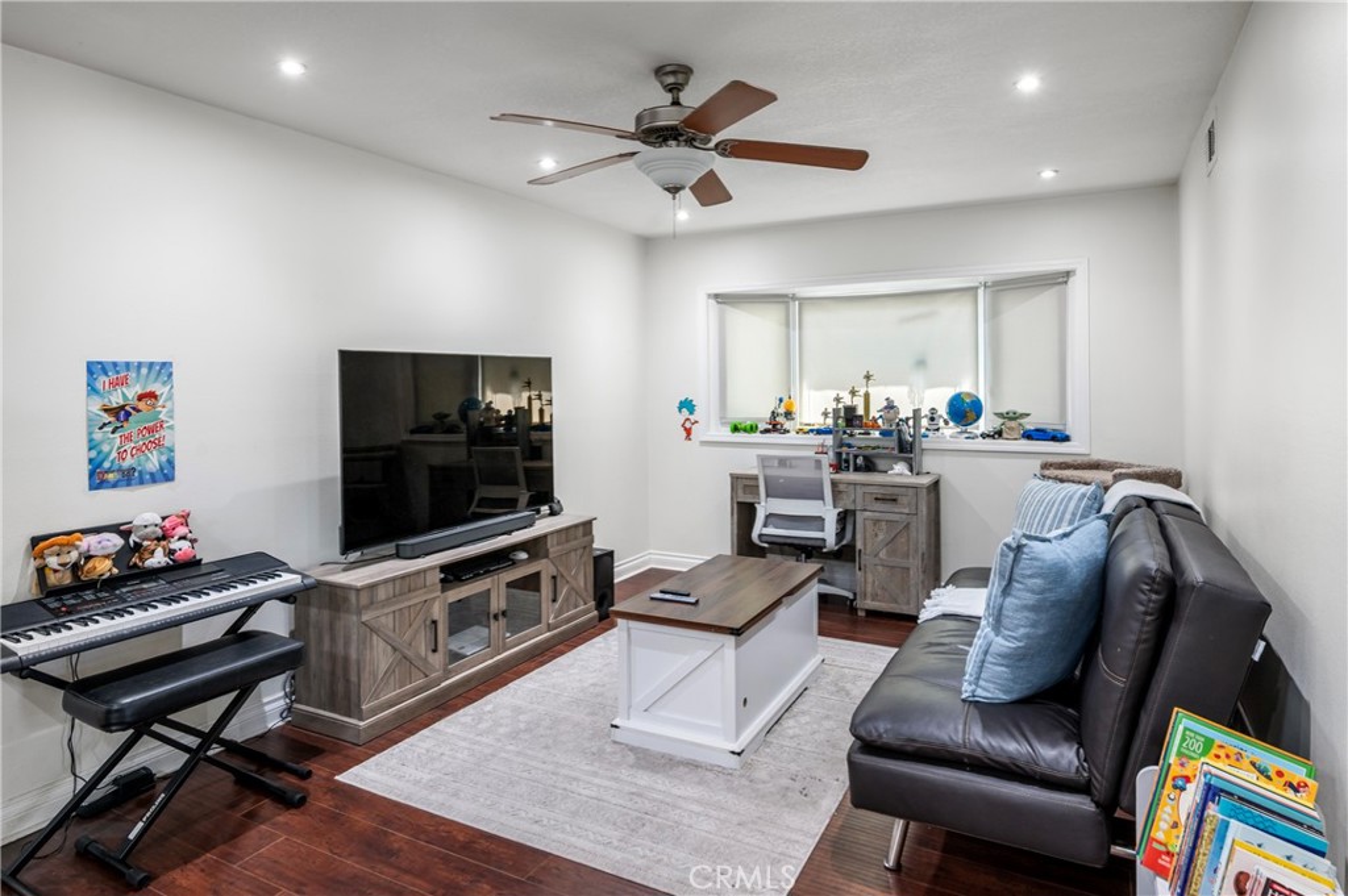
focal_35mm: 20
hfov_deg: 85.5
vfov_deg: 63.1
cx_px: 674
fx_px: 730
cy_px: 448
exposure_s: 1/13
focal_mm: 19.5
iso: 400
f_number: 7.1
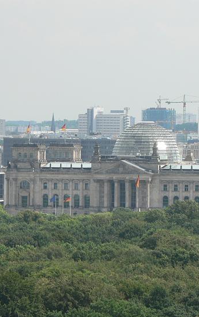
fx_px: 3209
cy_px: 163
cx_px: 129
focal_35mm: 370
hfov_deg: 3.6
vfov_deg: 5.7
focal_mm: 40.1
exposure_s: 1/400
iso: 80
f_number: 5
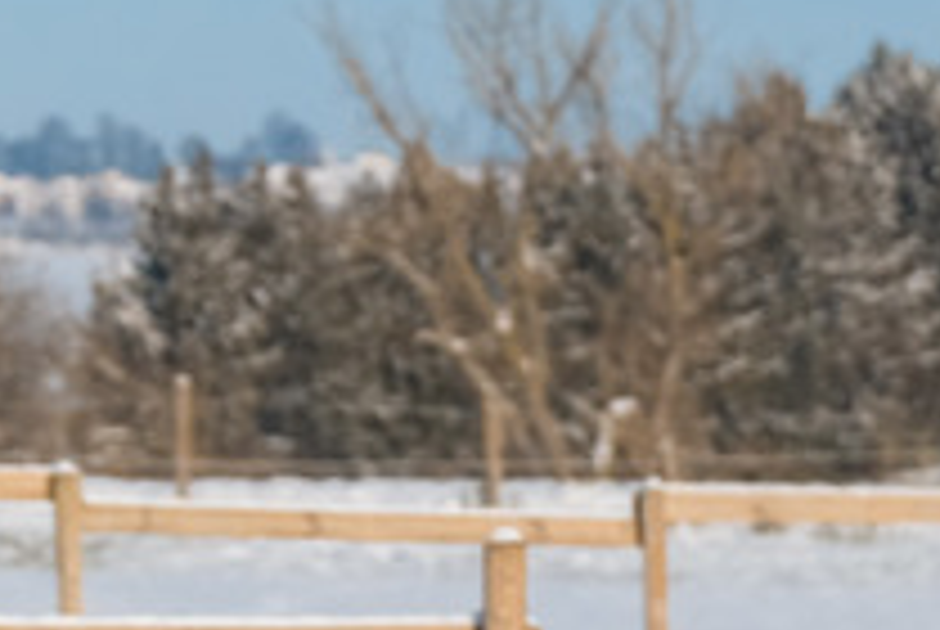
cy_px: 1307
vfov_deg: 2.3
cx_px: 1884
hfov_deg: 3.4
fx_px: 15741
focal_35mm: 602
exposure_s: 1/2000
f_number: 5.6
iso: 320
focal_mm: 82.2
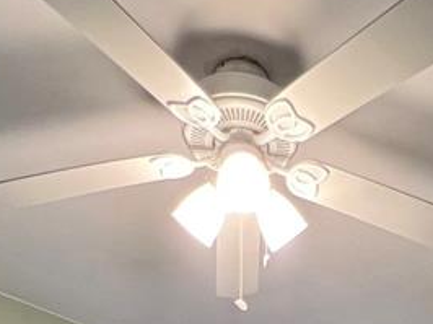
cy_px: 600
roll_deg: -0.8
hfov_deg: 36.9
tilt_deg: +2.8
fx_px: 625
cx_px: 347
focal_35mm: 50
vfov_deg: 20.0
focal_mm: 1.57
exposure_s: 1/60
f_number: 1.8
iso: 160
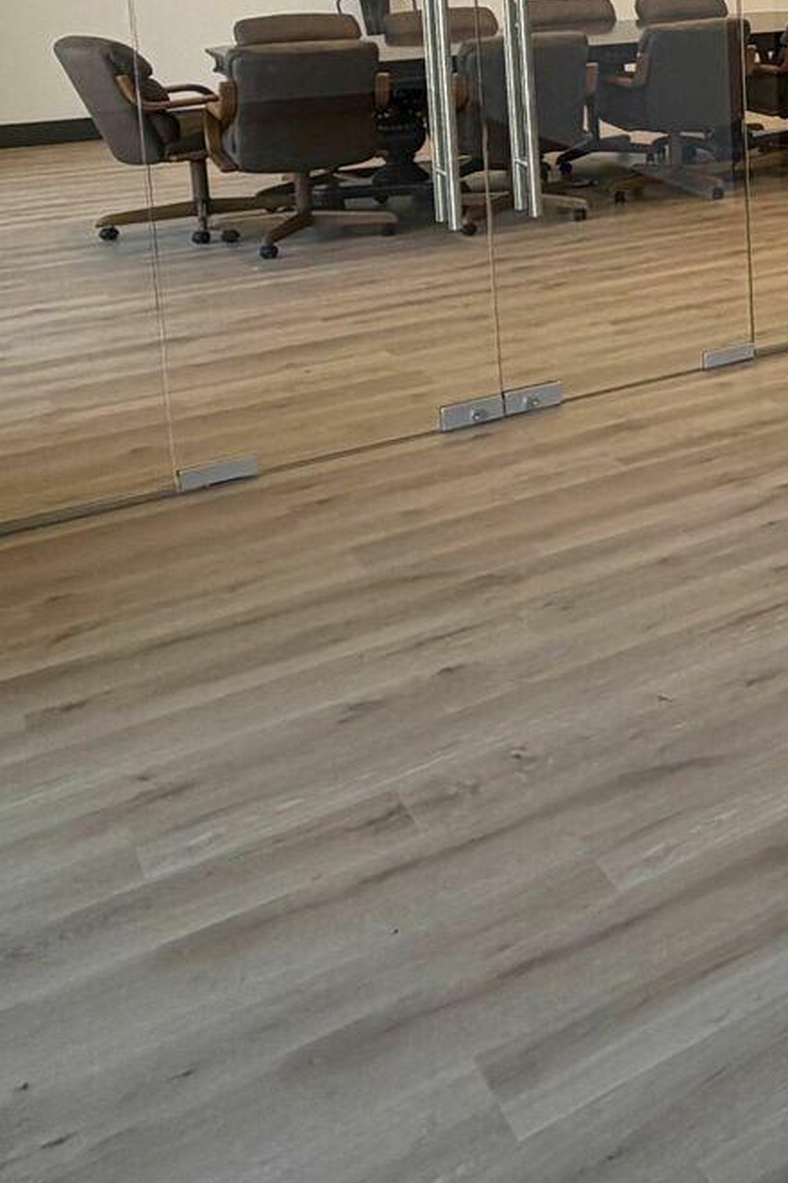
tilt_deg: -6.8
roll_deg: -0.3
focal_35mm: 44
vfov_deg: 40.2
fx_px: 1445
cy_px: 59
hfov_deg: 21.7
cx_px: 1358
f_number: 2.2
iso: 80
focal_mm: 2.22
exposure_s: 1/121
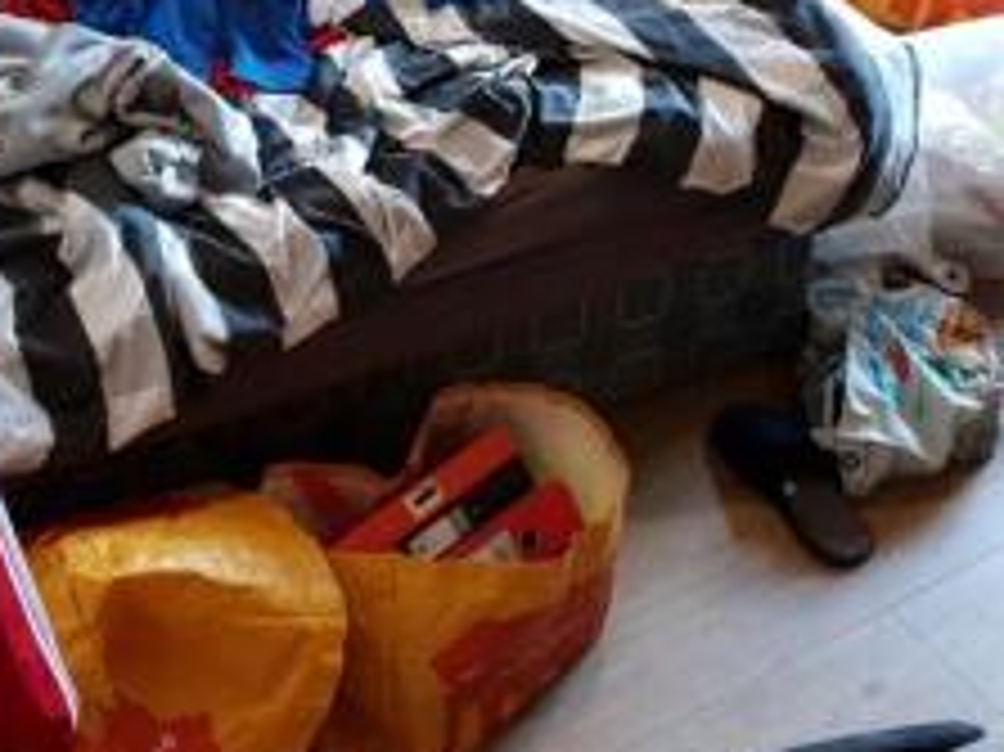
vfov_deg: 21.0
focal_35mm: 68
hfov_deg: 28.3
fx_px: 1971
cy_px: 38
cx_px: 308
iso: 250
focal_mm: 4.3
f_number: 1.5
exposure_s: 1/50
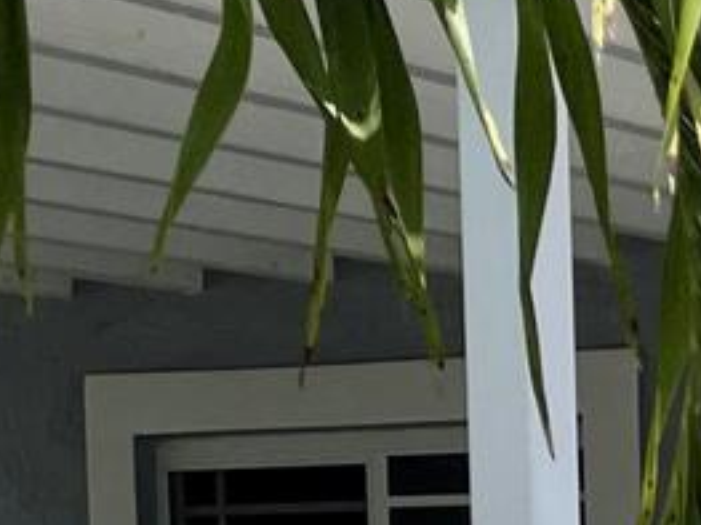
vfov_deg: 8.6
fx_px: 3198
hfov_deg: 11.3
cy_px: 1261
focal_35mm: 158
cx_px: 1386
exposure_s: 1/5051
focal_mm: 4.2
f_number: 1.6
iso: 32
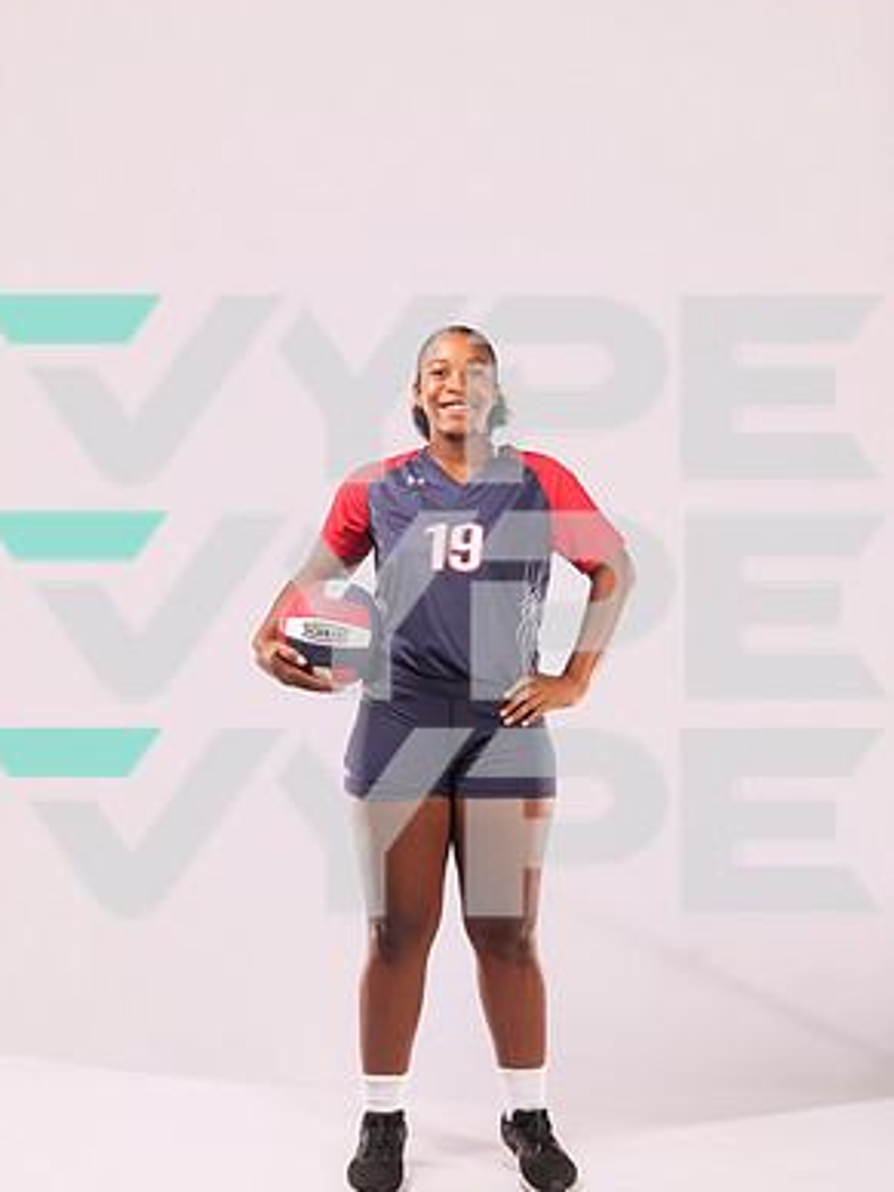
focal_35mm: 39
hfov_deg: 36.8
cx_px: 436
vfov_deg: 47.9
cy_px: 608
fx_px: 1343
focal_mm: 35
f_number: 6.3
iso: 200
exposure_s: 1/100
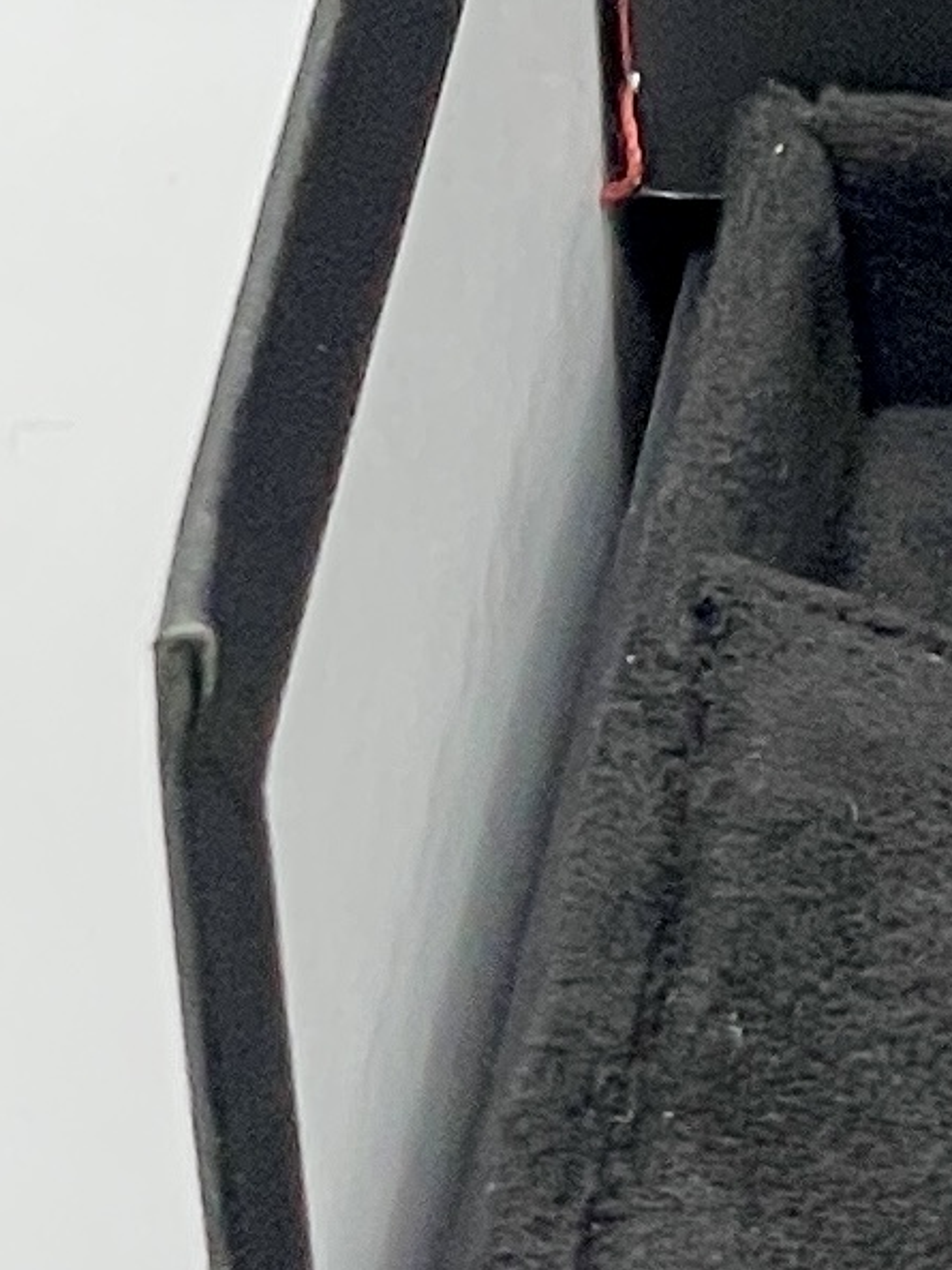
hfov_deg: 4.3
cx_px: 2804
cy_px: 462
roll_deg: +0.7
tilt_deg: -31.8
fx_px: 12133
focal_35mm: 331
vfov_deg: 6.0
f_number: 2
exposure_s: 1/120
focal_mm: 6
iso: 100
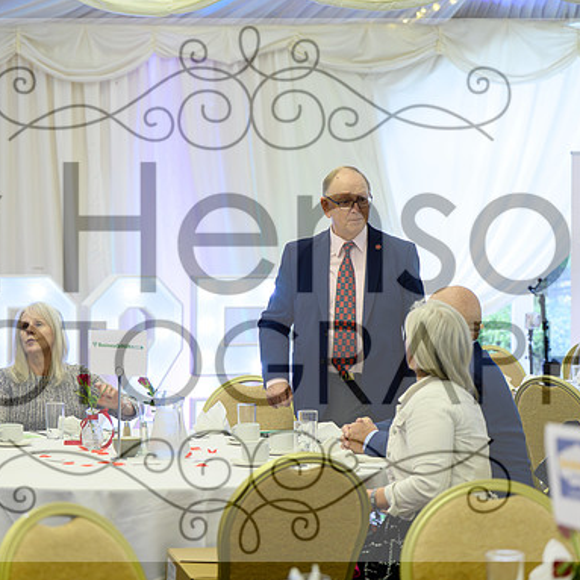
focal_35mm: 93
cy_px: 289
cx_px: 248
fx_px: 1763
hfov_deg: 18.7
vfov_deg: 18.7
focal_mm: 70
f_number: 2.8
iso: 2000
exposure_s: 1/200
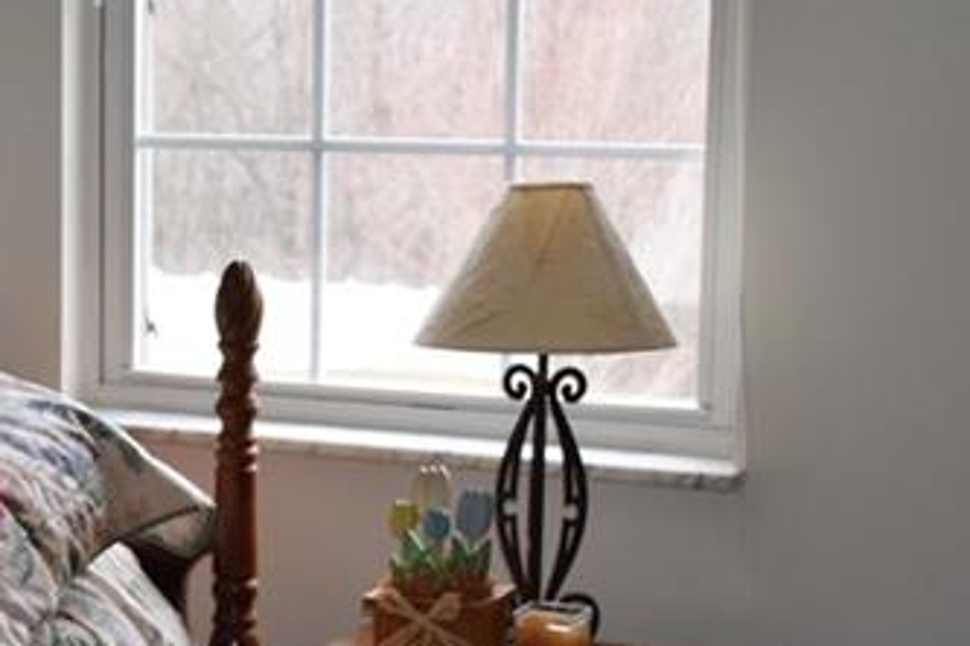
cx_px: -326
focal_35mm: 125
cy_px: 541
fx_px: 3355
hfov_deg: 15.6
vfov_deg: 11.0
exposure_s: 1/125
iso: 800
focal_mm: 27
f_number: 5.6
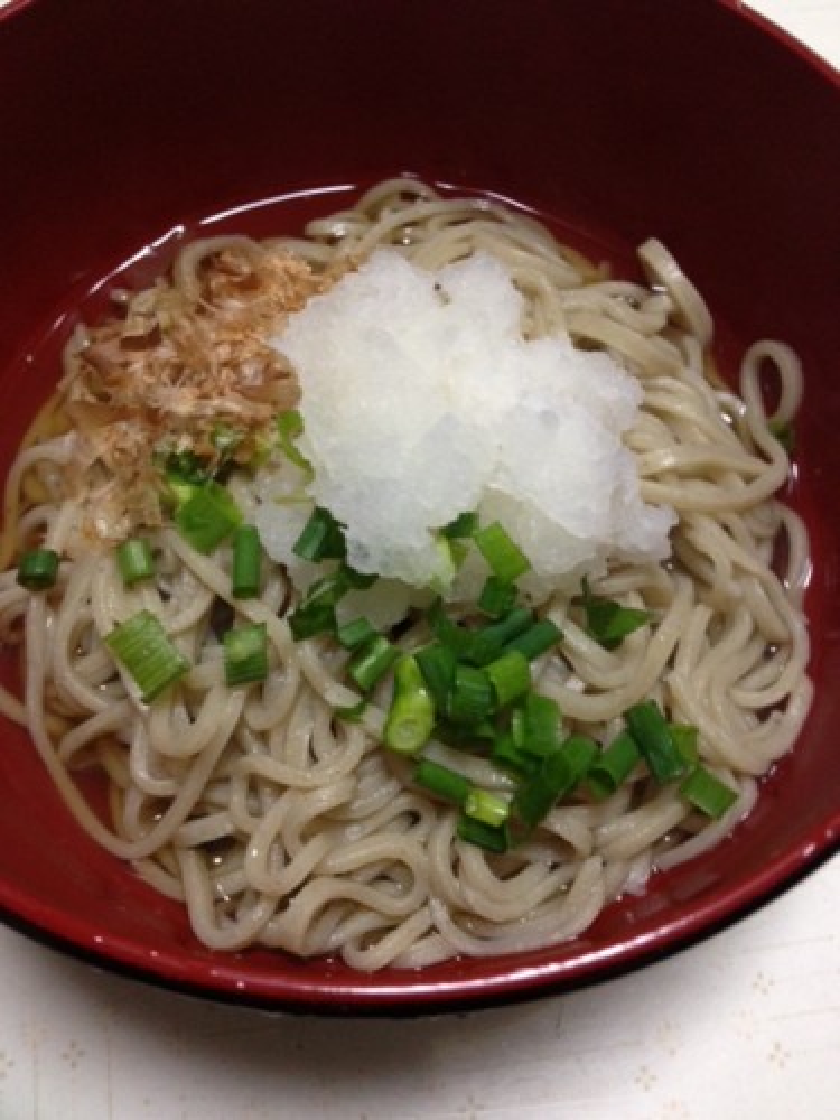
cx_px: 420
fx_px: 1132
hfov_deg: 40.7
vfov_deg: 52.6
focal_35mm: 35
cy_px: 560
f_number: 2.4
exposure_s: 1/20
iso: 250
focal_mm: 4.28
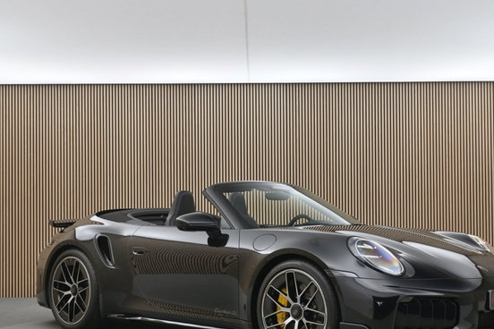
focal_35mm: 57
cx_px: 251
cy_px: 218
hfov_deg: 34.9
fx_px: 787
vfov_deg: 23.5
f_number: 4.5
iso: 400
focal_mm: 27.5
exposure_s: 1/40
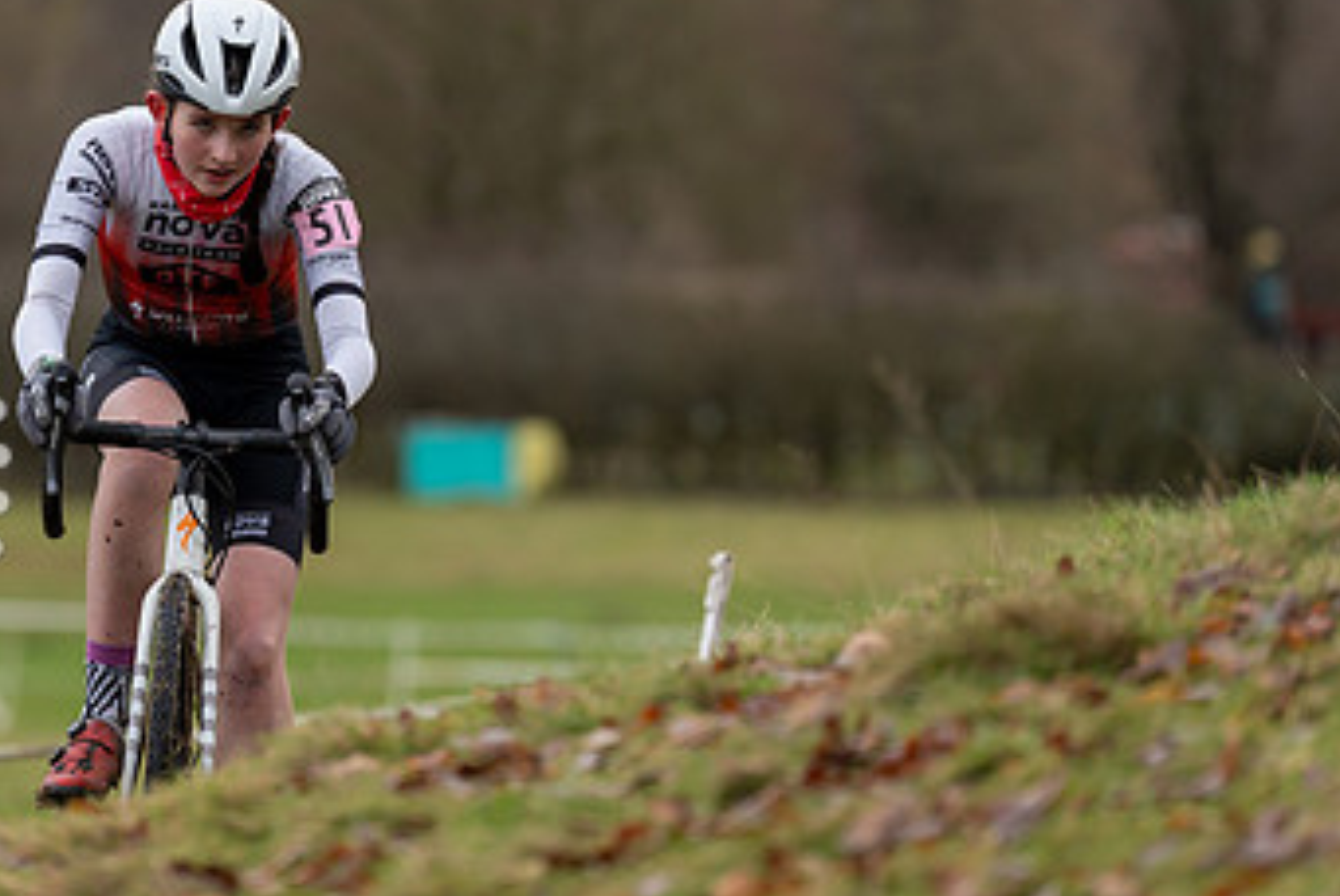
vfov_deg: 4.7
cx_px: 251
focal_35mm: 294
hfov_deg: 7.0
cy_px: 261
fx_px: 10952
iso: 500
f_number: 3.2
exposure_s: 1/1000
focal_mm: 173
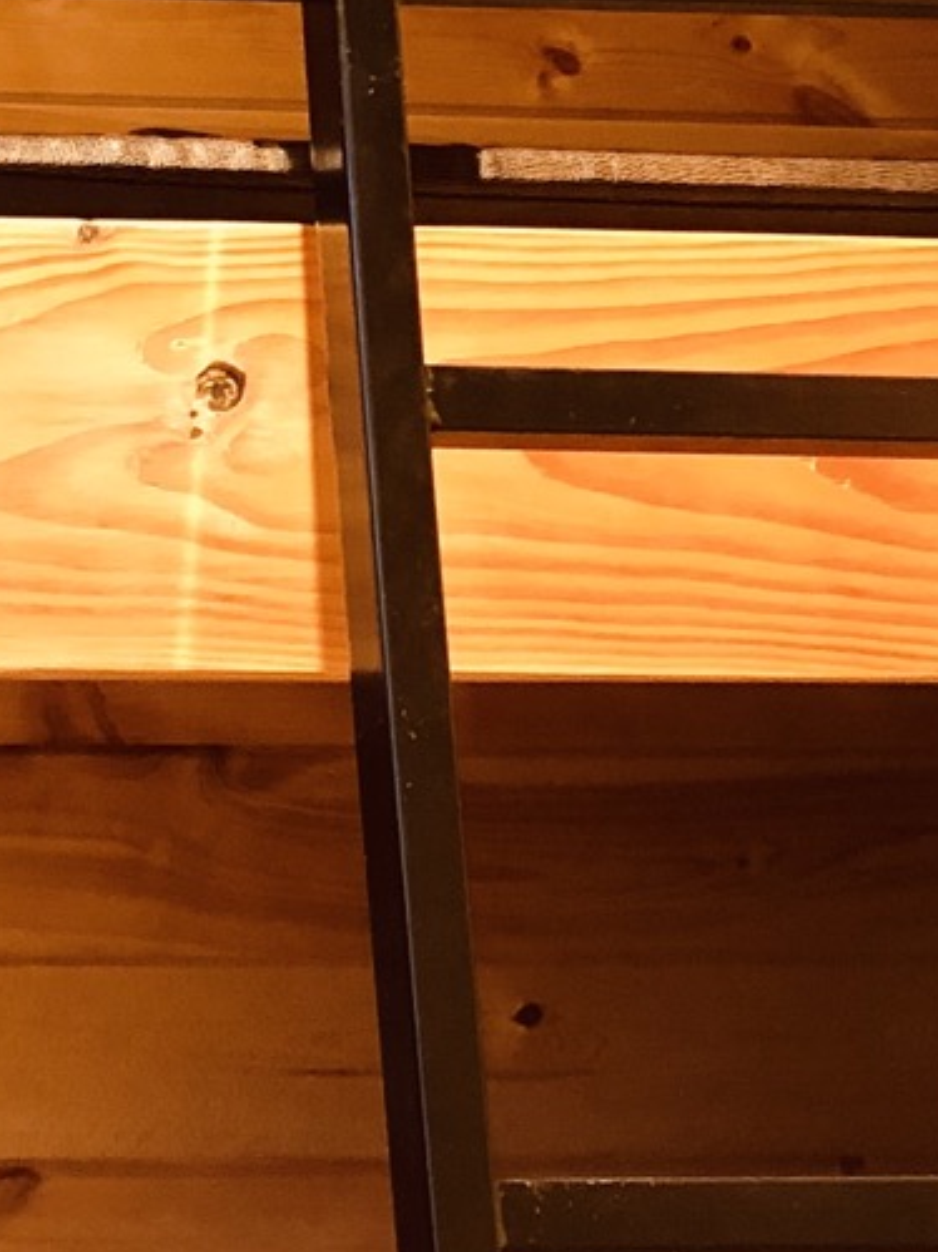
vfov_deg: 17.1
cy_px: 795
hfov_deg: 12.4
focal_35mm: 115
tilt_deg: -1.2
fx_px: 4157
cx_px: -394
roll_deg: +0.6
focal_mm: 3.99
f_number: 1.8
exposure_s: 1/12
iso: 100
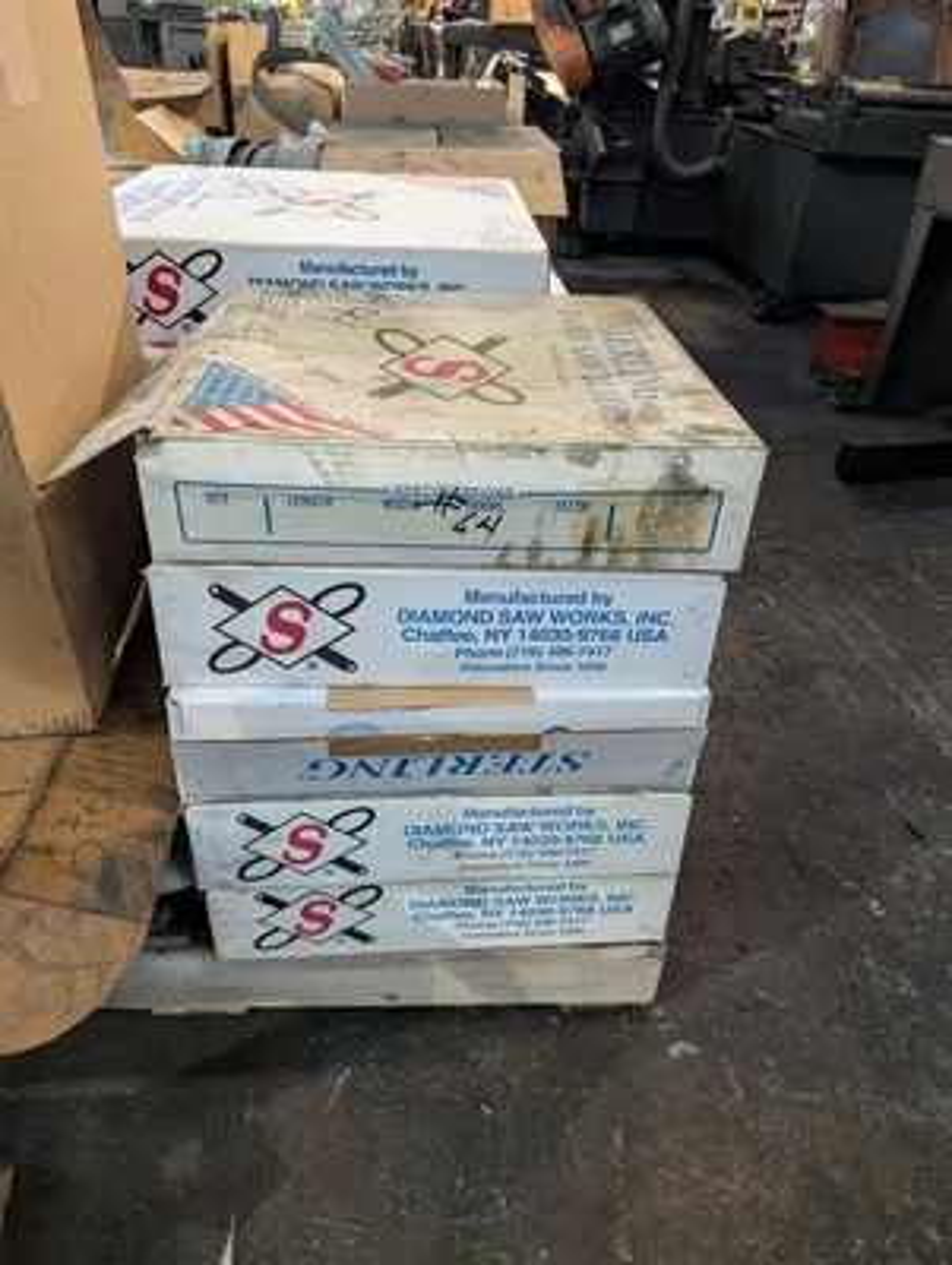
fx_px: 878
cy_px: 632
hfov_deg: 56.9
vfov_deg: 71.5
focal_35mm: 24
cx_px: 476
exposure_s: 1/120
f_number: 1.68
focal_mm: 6.9
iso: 1253
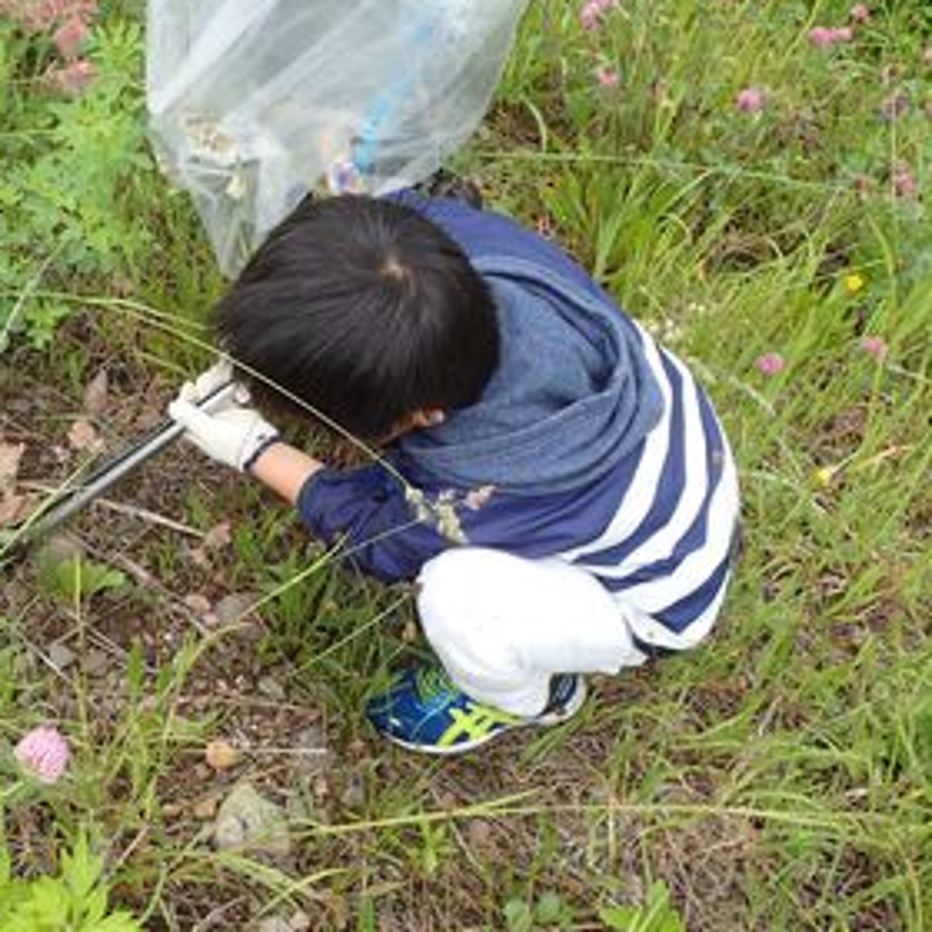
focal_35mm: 48
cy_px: 476
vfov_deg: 35.4
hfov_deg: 35.0
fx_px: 1462
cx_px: 296
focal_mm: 6.86
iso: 100
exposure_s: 1/160
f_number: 3.5
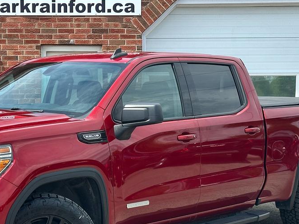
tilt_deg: -3.7
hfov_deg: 21.2
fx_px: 795
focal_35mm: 92
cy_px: 154
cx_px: 95
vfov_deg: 16.0
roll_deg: +0.4
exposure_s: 1/2203
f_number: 1.78
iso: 64
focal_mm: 6.86
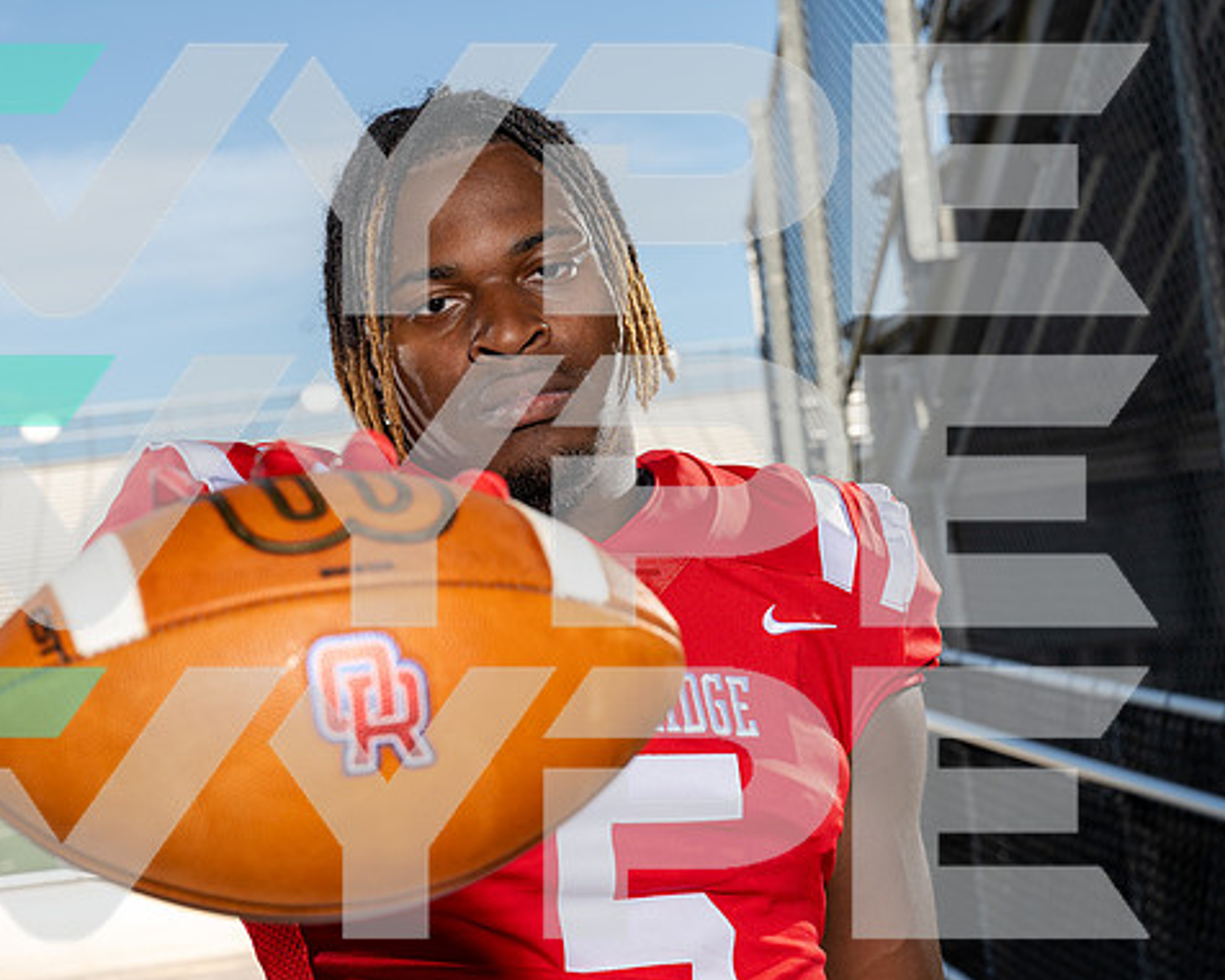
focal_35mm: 80
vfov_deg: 19.2
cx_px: 502
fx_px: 2901
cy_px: 493
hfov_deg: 23.8
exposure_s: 1/250
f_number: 8
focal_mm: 70
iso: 160
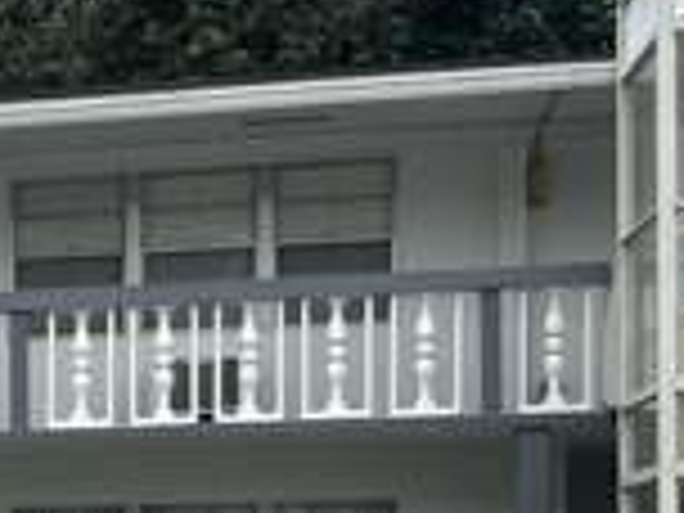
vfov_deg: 11.5
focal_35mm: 126
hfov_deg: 13.7
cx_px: -616
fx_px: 2490
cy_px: 634
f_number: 1.78
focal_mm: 6.86
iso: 80
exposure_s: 1/1721
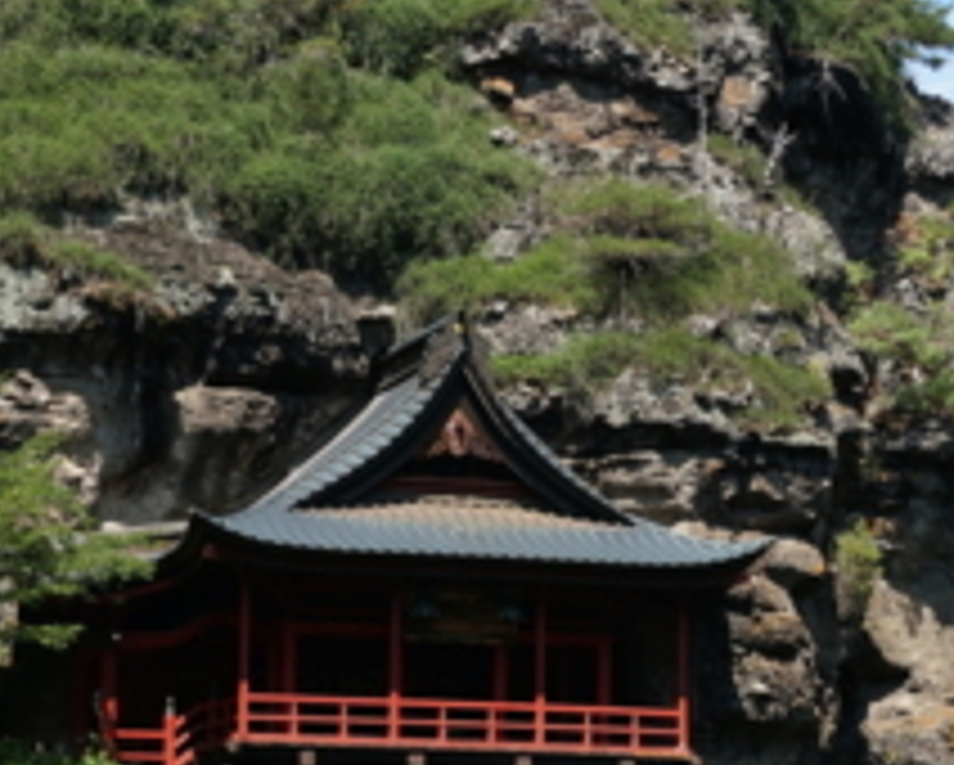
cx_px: 749
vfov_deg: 10.8
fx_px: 3937
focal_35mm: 139
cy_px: 1008
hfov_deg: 13.8
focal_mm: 35
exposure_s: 1/125
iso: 100
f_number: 8
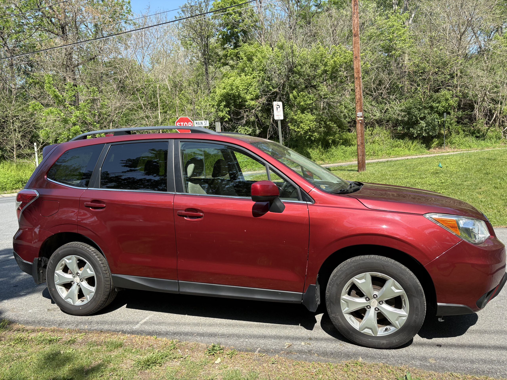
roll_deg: +3.8
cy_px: 190
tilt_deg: -3.1
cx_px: 254
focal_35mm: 26
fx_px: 381
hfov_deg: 67.3
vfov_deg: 53.1
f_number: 1.6
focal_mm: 5.96
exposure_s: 1/1451
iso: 50
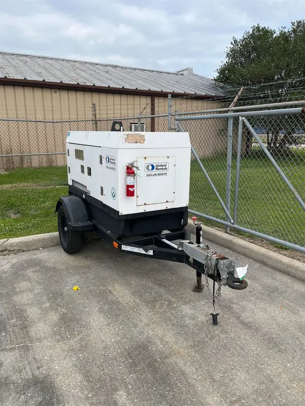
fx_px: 305
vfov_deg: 67.3
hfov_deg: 53.1
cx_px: 152
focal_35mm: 26
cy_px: 203
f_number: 1.6
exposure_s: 1/1890
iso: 50
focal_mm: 5.1
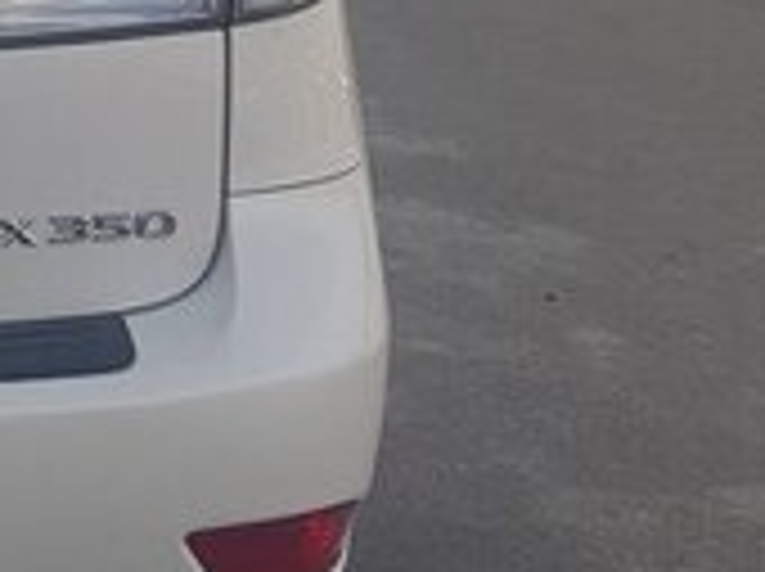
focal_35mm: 101
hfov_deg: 16.0
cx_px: -675
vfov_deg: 14.4
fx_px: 2229
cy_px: 29
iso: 40
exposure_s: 1/1580
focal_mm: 4.2
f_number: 1.7
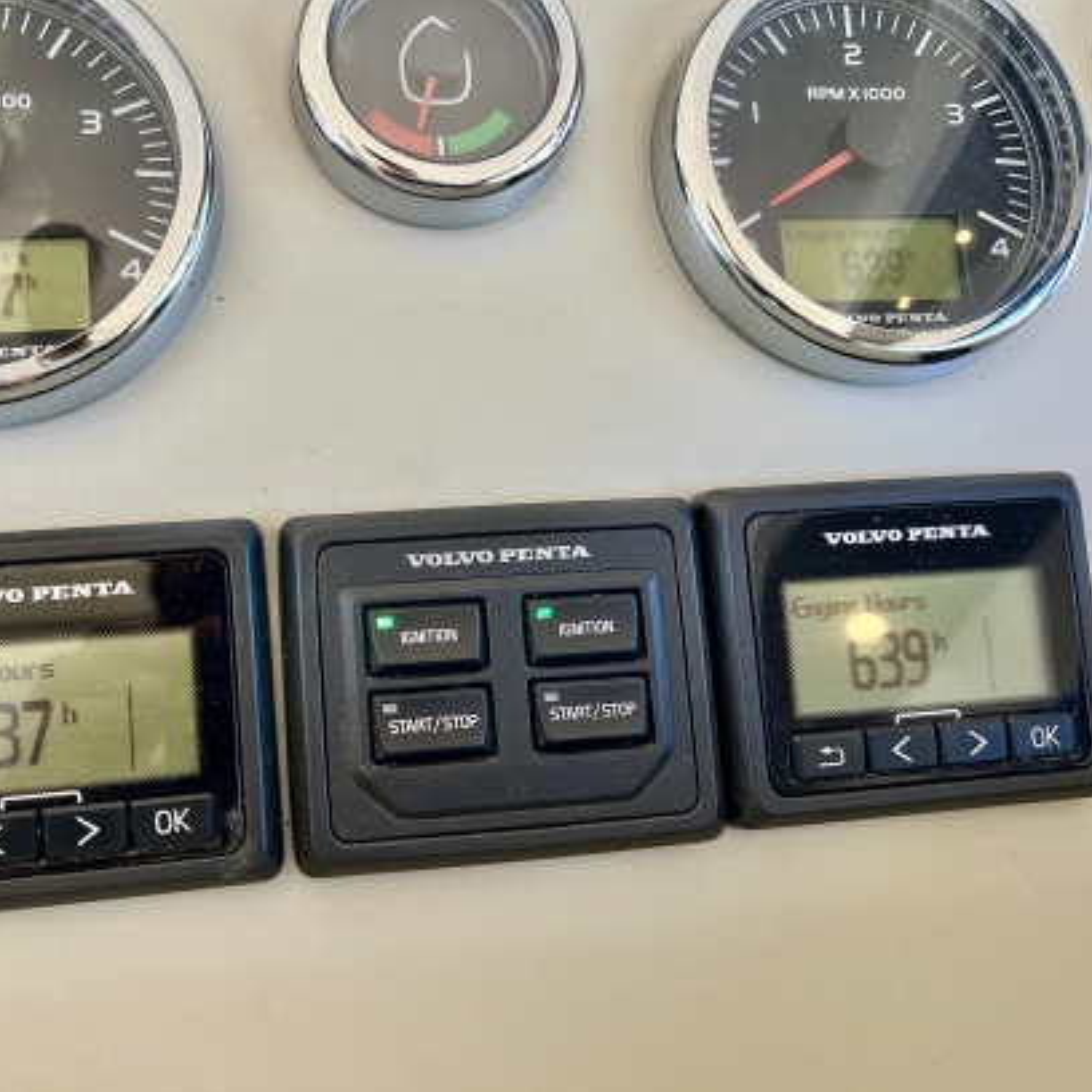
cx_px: 426
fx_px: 1106
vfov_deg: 52.5
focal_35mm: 31
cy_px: 547
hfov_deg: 52.1
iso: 80
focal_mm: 5.7
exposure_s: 1/121
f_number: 1.5
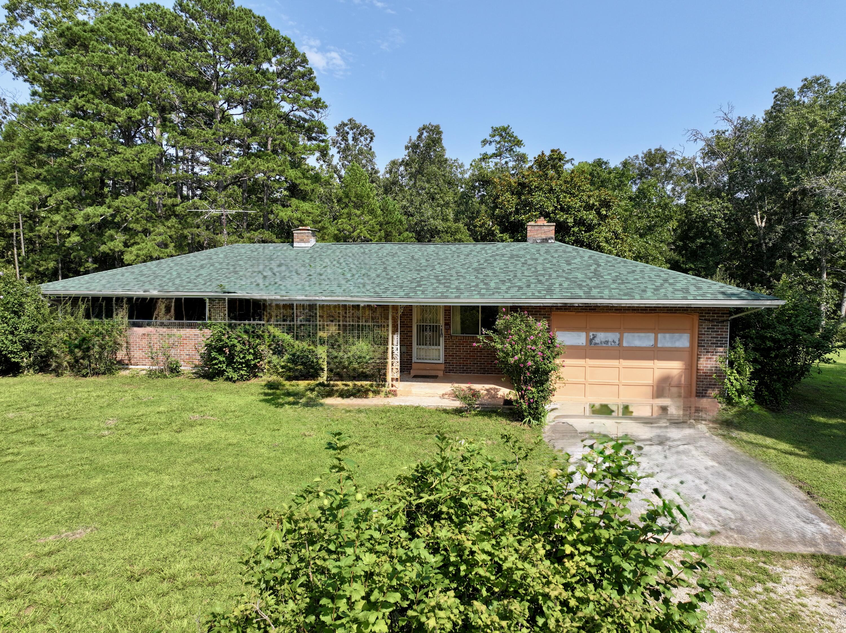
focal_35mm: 24
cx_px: 423
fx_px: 586
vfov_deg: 56.8
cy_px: 316
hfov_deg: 71.6
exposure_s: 1/1250
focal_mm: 12.29
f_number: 2.8
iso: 100
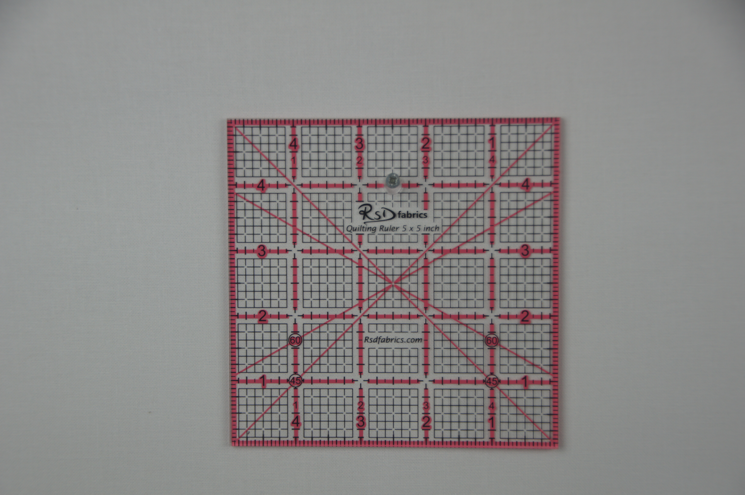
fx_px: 1860
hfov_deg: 22.6
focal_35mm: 90
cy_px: 248
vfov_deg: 15.2
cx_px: 372
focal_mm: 60
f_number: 5
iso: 125
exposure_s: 1/100
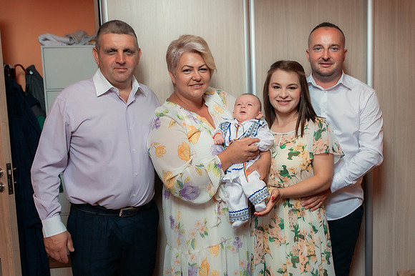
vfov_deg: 35.5
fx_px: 431
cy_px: 122
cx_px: 238
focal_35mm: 37
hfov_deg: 51.3
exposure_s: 1/250
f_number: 3.5
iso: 2500
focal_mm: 32
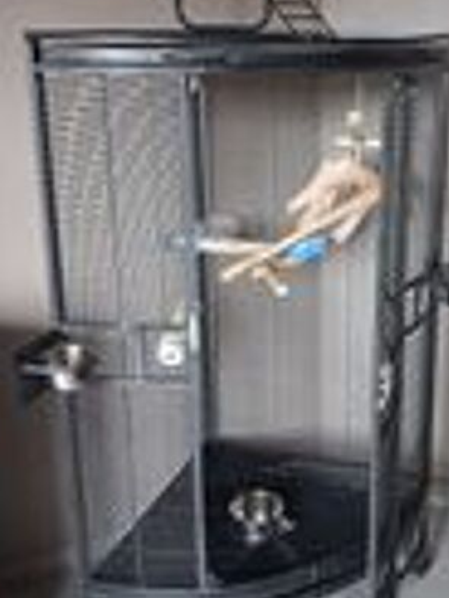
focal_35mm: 44
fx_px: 761
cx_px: 317
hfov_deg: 32.5
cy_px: 248
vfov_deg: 42.8
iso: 500
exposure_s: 1/30
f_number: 1.8
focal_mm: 4
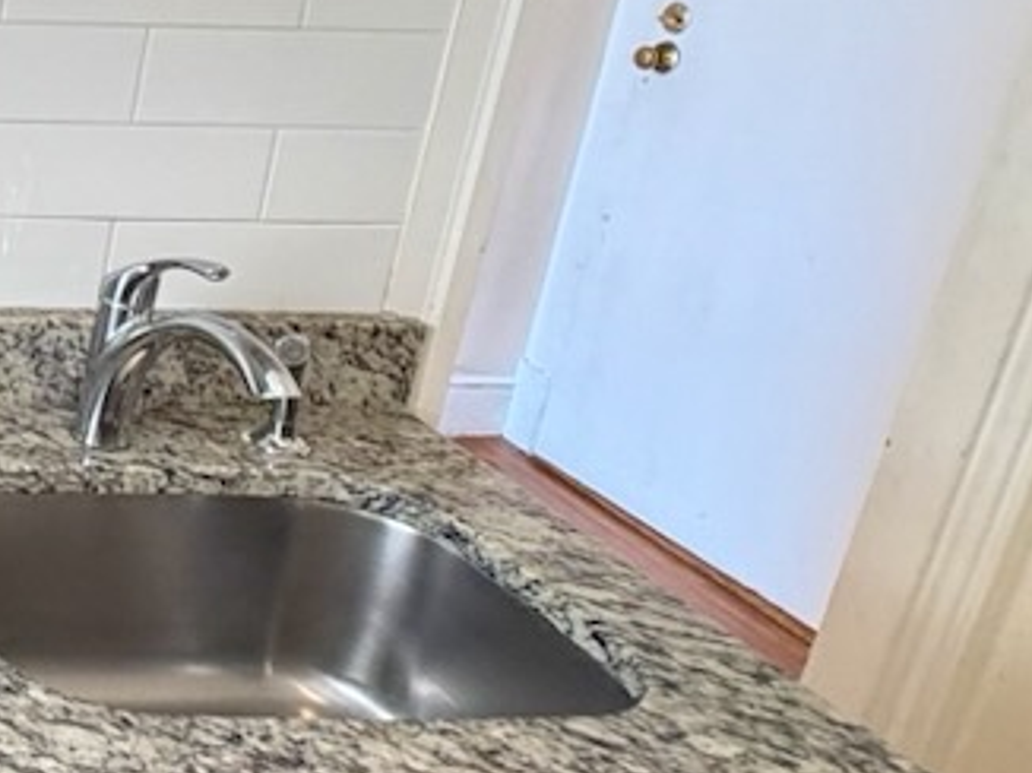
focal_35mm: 55
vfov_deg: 26.1
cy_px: 181
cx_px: -639
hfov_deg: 24.3
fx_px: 1638
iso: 320
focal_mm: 2.22
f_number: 2.2
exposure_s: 1/60
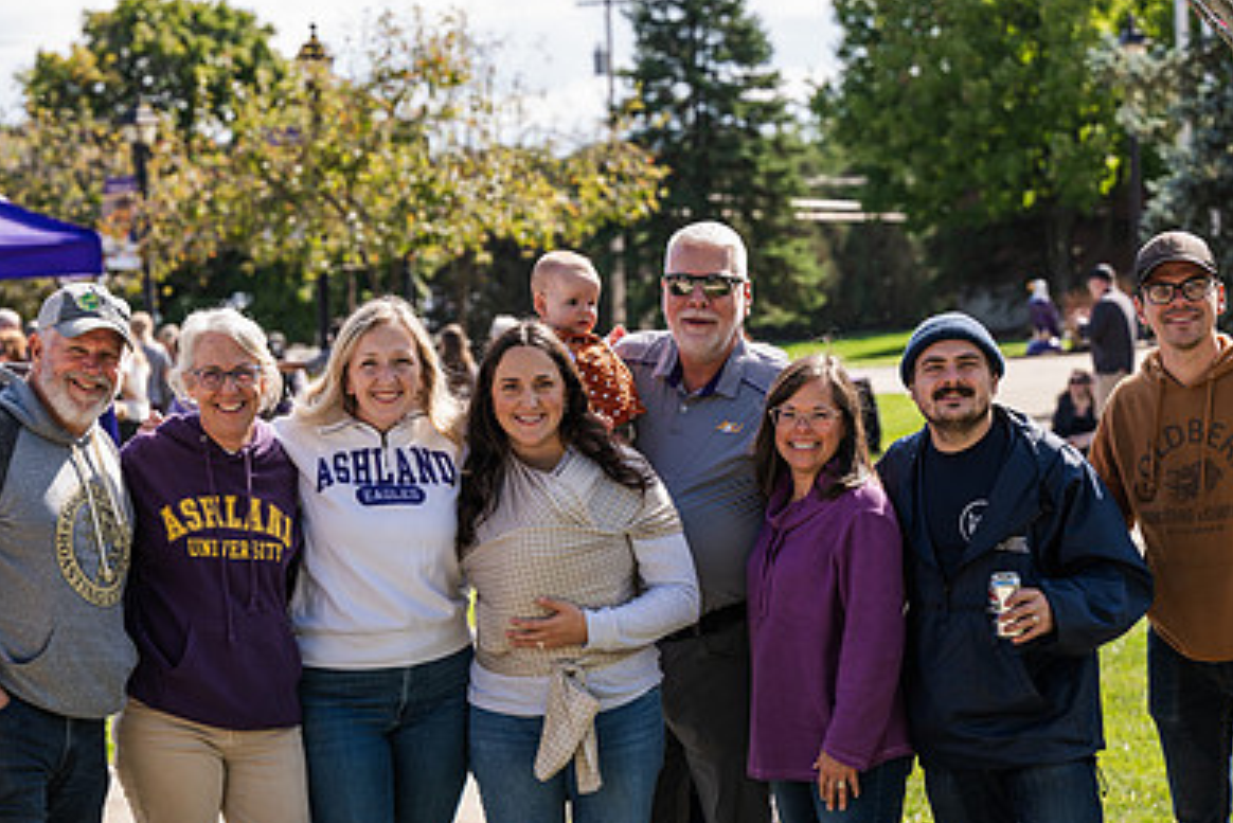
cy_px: 596
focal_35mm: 106
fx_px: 3632
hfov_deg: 19.3
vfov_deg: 12.9
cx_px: 588
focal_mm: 71
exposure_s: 1/320
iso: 64
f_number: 3.5
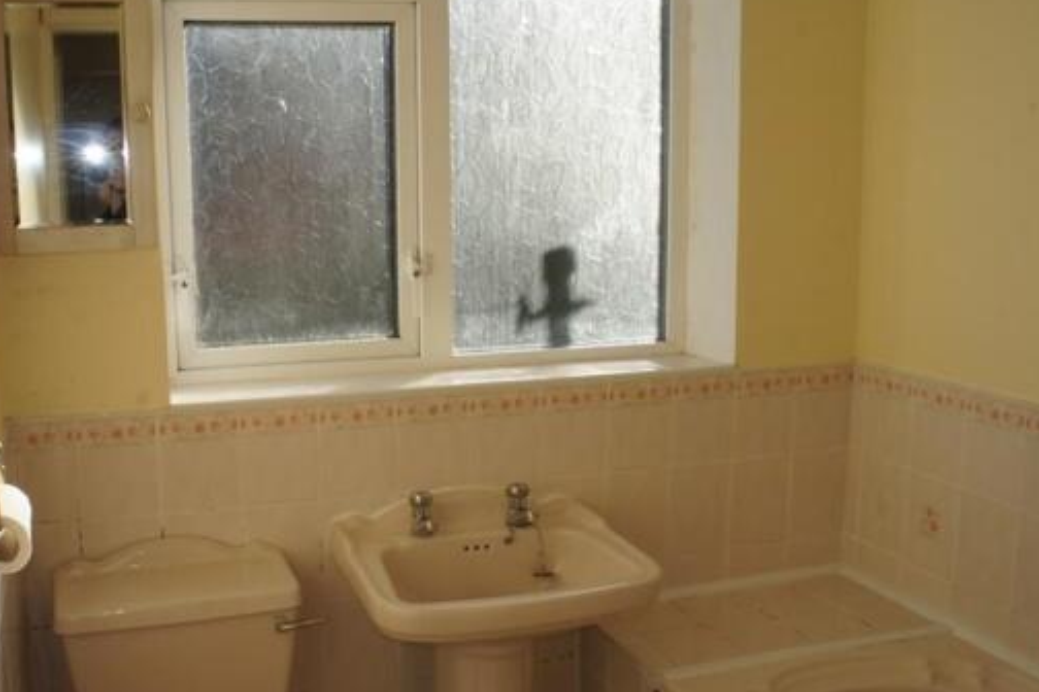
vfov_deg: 34.2
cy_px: 354
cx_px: 383
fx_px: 1125
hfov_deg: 49.0
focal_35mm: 39
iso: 200
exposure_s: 1/100
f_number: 13
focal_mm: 20
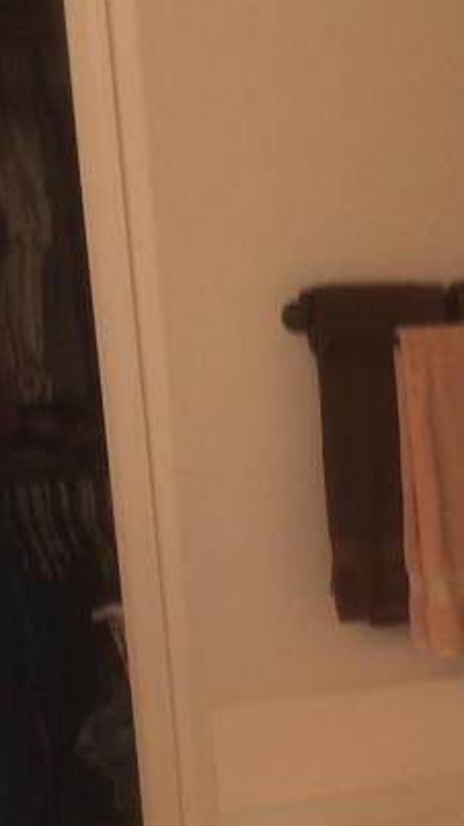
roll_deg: +1.9
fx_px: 1947
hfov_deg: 12.8
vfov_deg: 23.4
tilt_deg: -14.7
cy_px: 713
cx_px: 723
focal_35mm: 89
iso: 32
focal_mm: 3.3
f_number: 2.4
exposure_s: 1/24
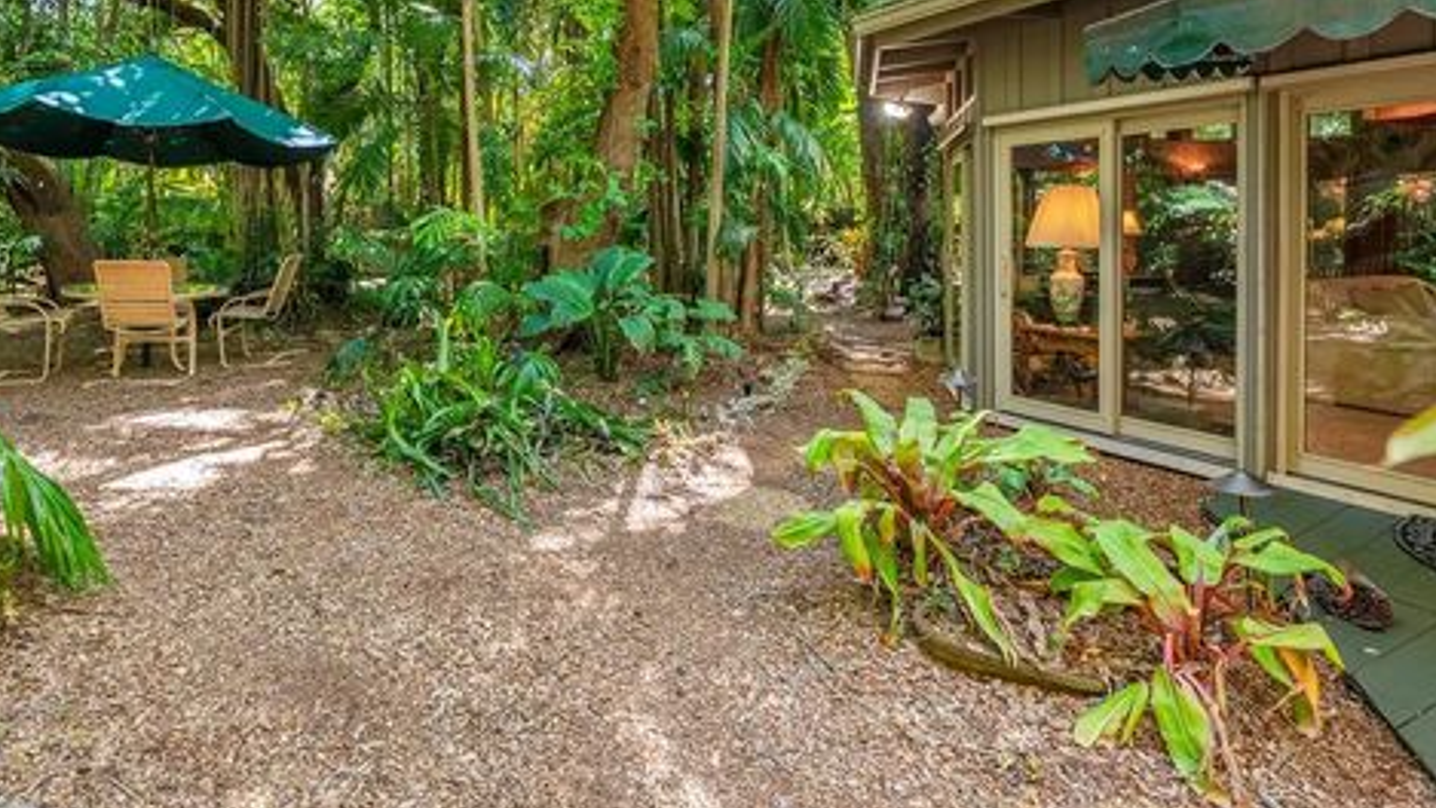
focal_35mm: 20
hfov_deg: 86.0
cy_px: 259
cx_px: 609
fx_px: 762
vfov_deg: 54.6
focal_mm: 14
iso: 400
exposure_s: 1/60
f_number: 4
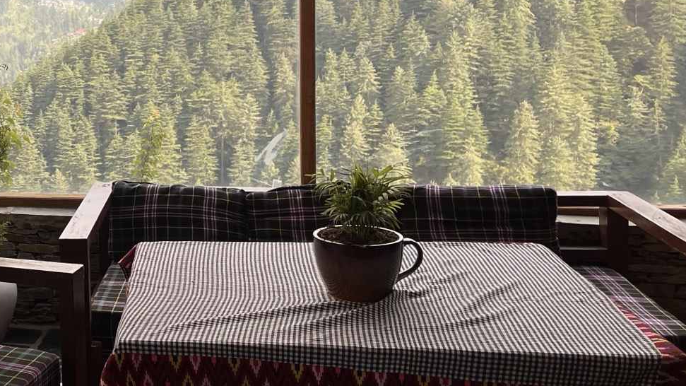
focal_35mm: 56
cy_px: 59
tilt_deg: -4.2
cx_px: 35
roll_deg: +1.4
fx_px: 1019
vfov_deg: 21.1
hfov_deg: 34.5
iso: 50
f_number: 1.6
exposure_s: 1/1075
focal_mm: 5.1
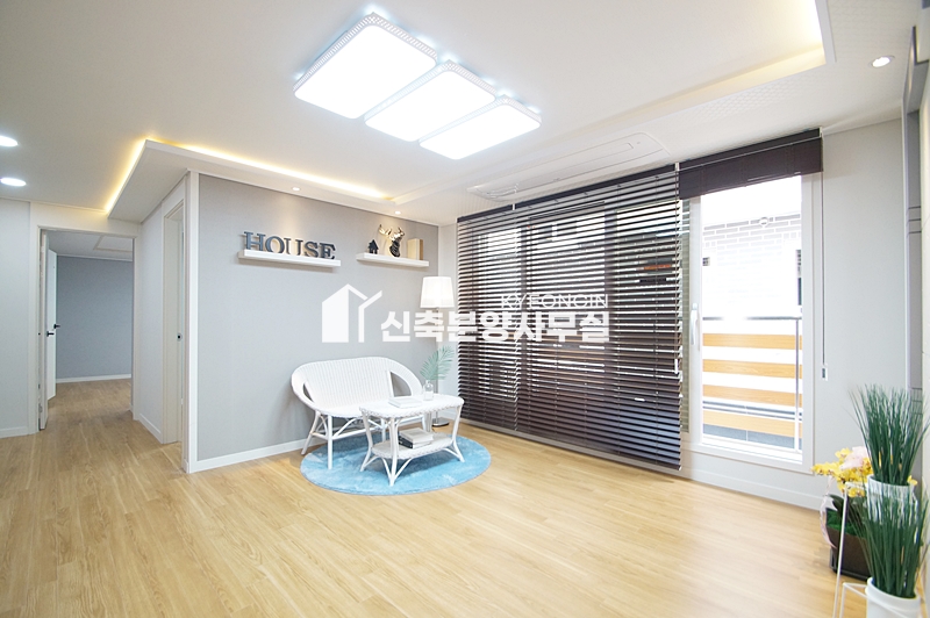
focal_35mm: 15
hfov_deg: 100.4
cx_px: 465
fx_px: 387
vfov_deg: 77.2
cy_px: 309
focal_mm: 10
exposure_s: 1/80
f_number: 4
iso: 800
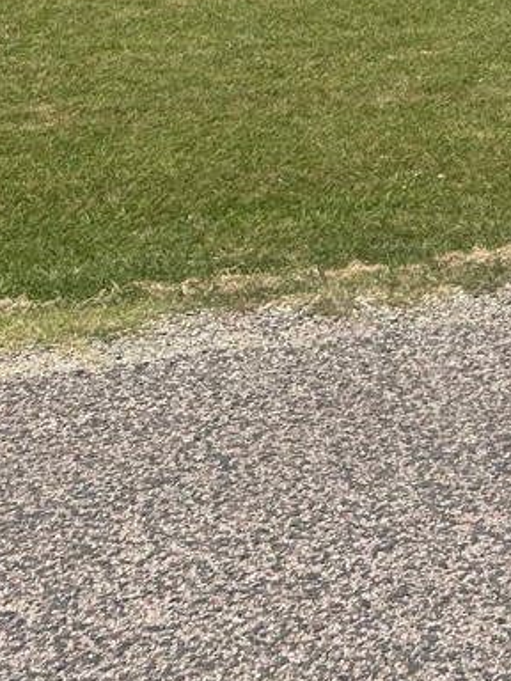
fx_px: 2047
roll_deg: -1.0
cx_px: 976
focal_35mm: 104
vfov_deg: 16.8
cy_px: -388
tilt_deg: +1.6
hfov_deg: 12.7
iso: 50
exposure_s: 1/4630
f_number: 1.5
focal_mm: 5.7
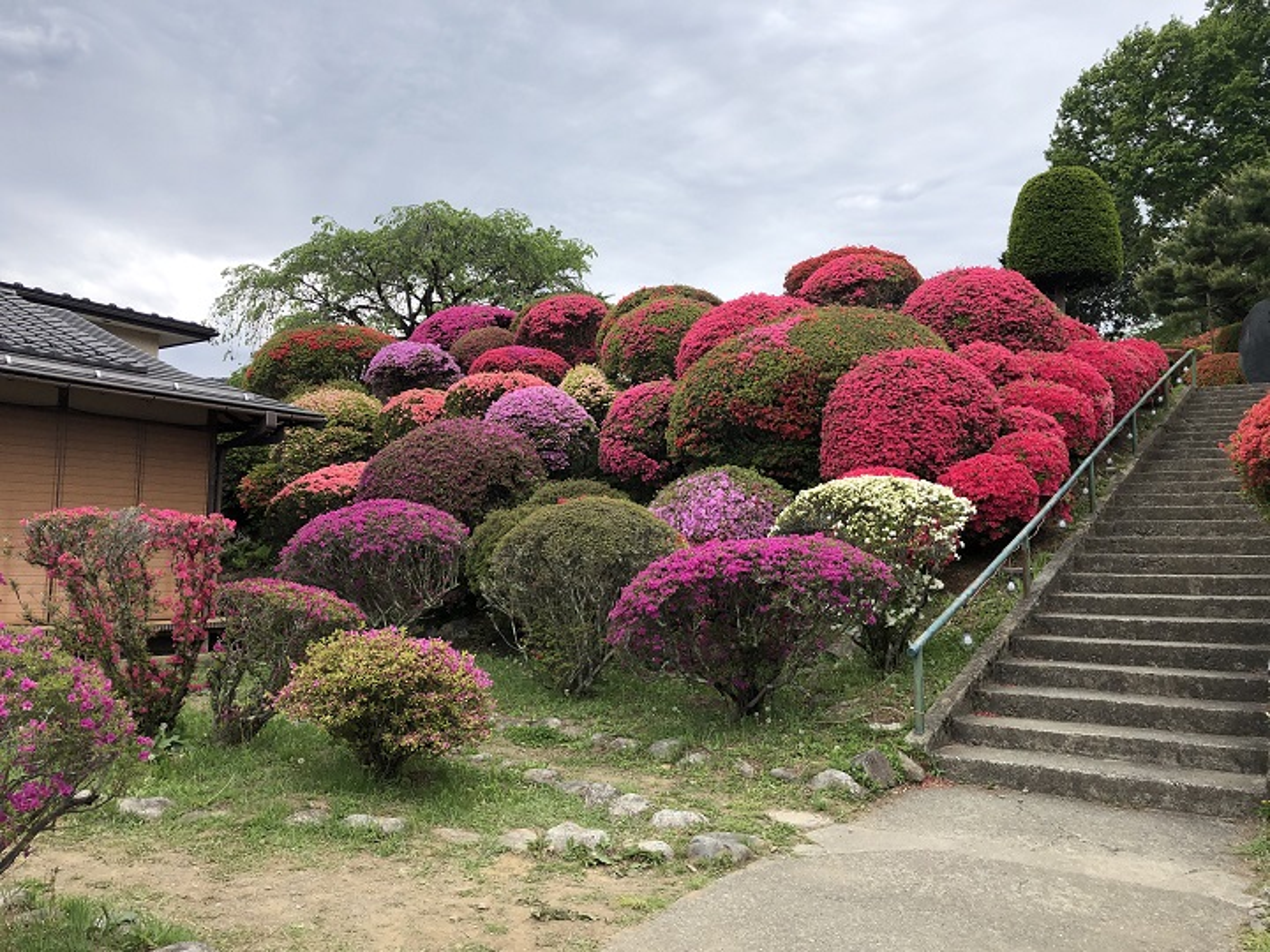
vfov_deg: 49.7
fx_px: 1027
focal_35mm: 28
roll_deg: -0.6
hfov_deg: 63.4
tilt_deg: +5.9
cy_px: 476
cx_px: 635
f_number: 1.8
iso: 20
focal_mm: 3.99
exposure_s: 1/1453
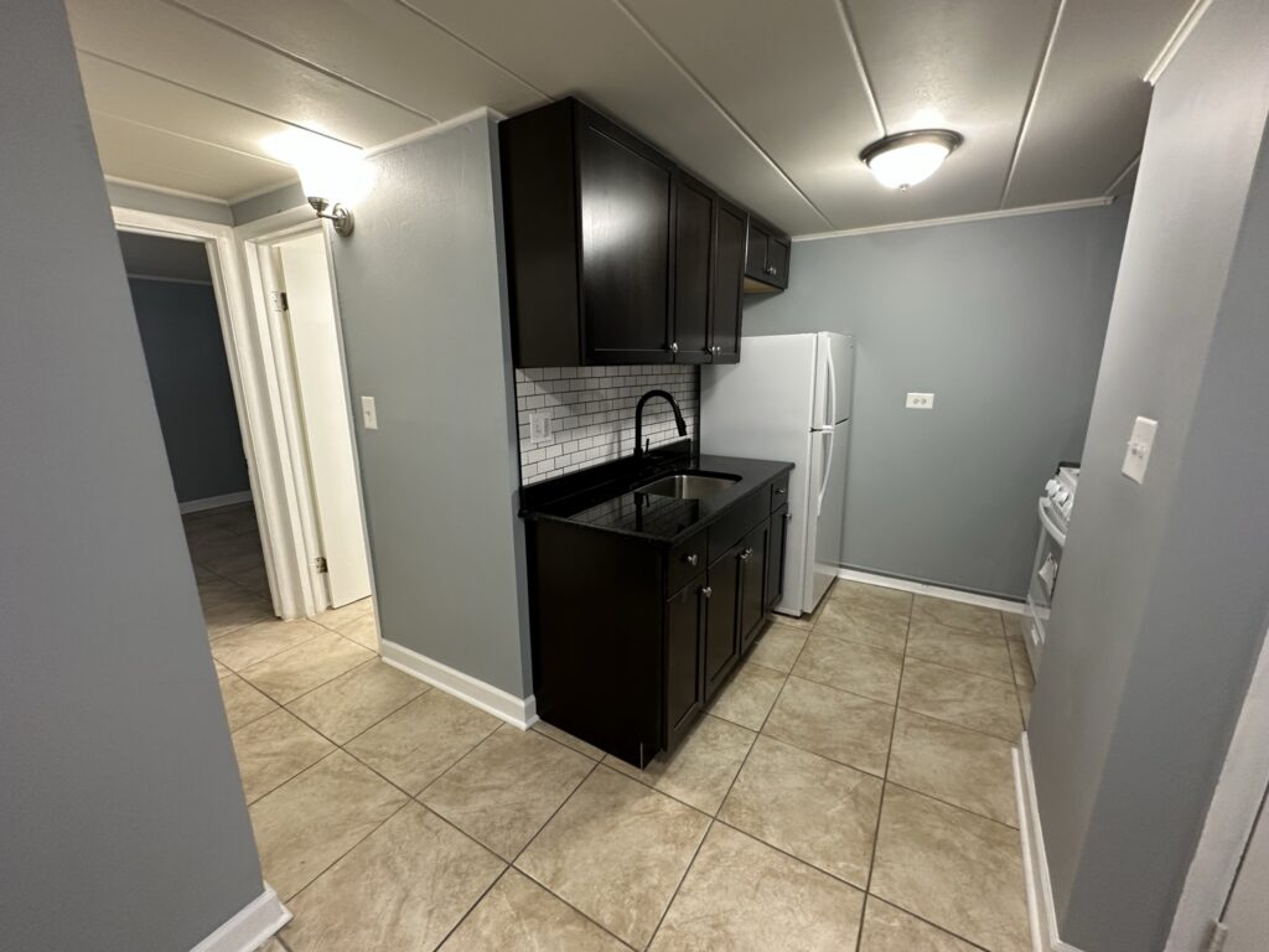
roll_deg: -2.5
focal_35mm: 14
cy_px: 476
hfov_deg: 102.1
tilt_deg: -11.2
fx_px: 513
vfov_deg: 85.7
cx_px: 634
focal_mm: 2.22
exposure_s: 1/60
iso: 160
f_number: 2.2
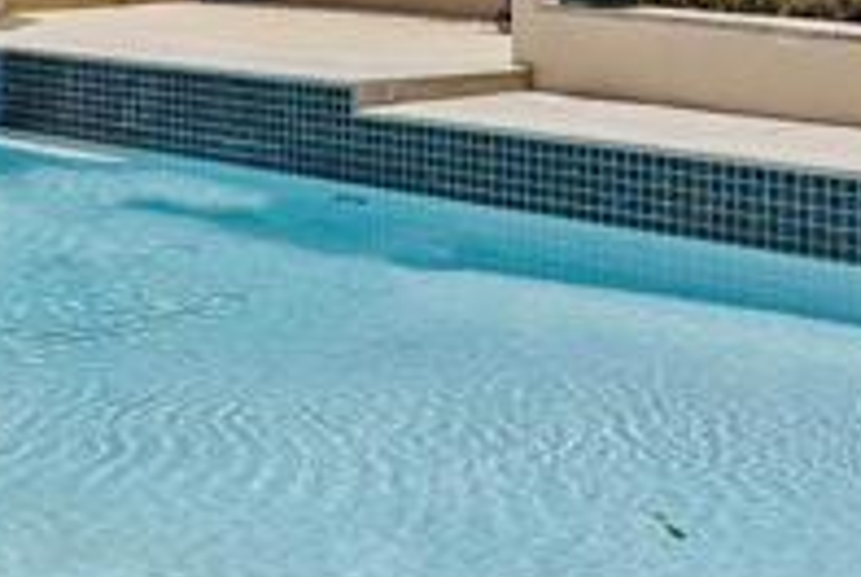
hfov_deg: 23.7
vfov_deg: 16.1
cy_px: -39
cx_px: 79
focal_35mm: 83
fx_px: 1988
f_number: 8
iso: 500
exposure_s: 1/2500
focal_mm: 16
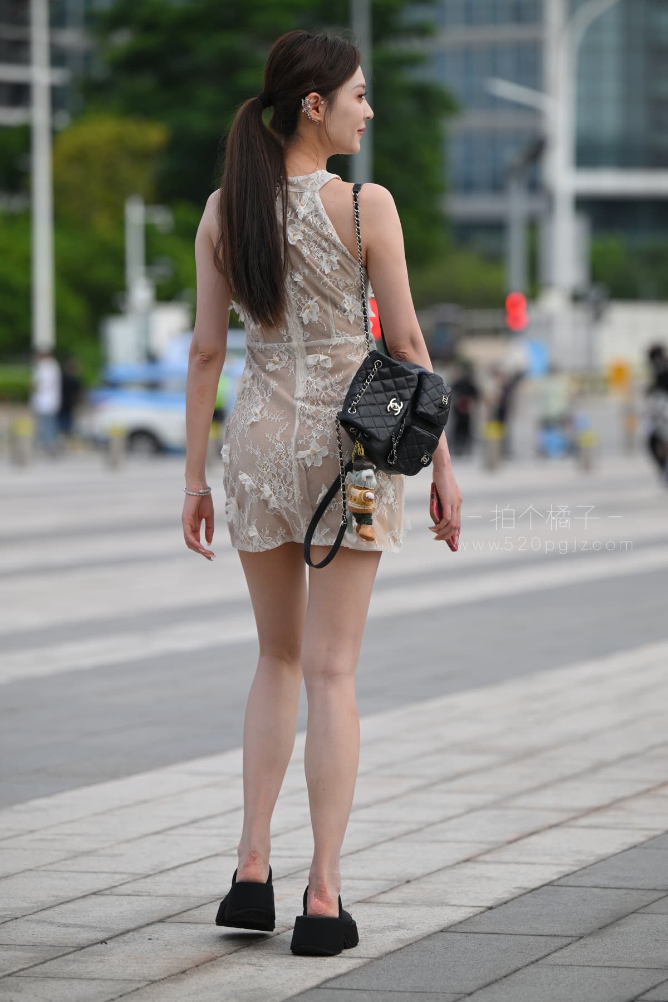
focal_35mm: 170
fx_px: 4731
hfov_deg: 8.1
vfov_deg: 12.1
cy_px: 501
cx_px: 334
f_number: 4
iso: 125
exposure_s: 1/800
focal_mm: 170
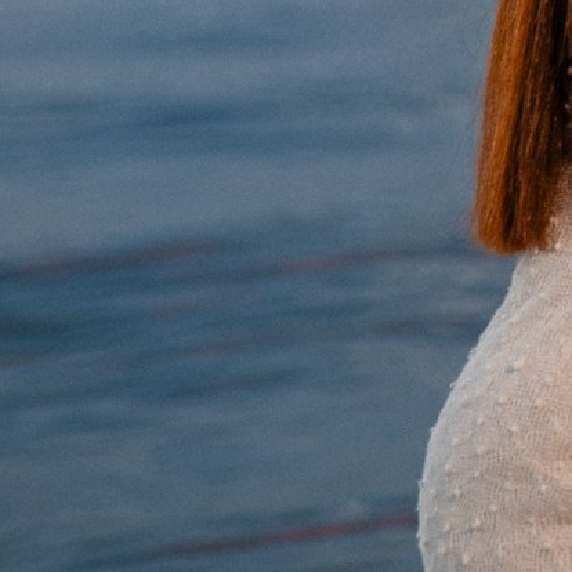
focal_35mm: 243
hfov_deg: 6.9
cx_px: 1267
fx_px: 4543
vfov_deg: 7.0
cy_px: -392
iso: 1000
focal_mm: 50
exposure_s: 1/250
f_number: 2.5
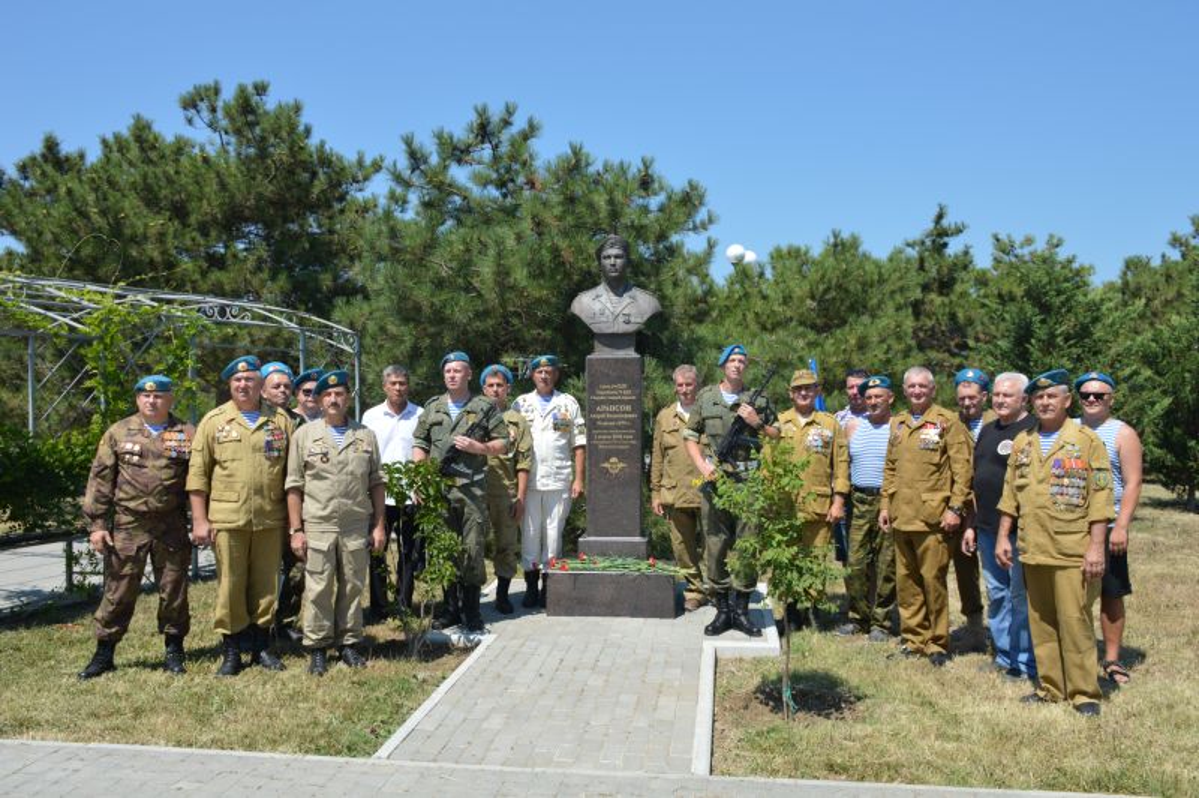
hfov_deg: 57.3
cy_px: 399
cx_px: 600
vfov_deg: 39.9
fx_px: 1098
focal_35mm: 33
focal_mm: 22
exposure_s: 1/250
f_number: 8
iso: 100
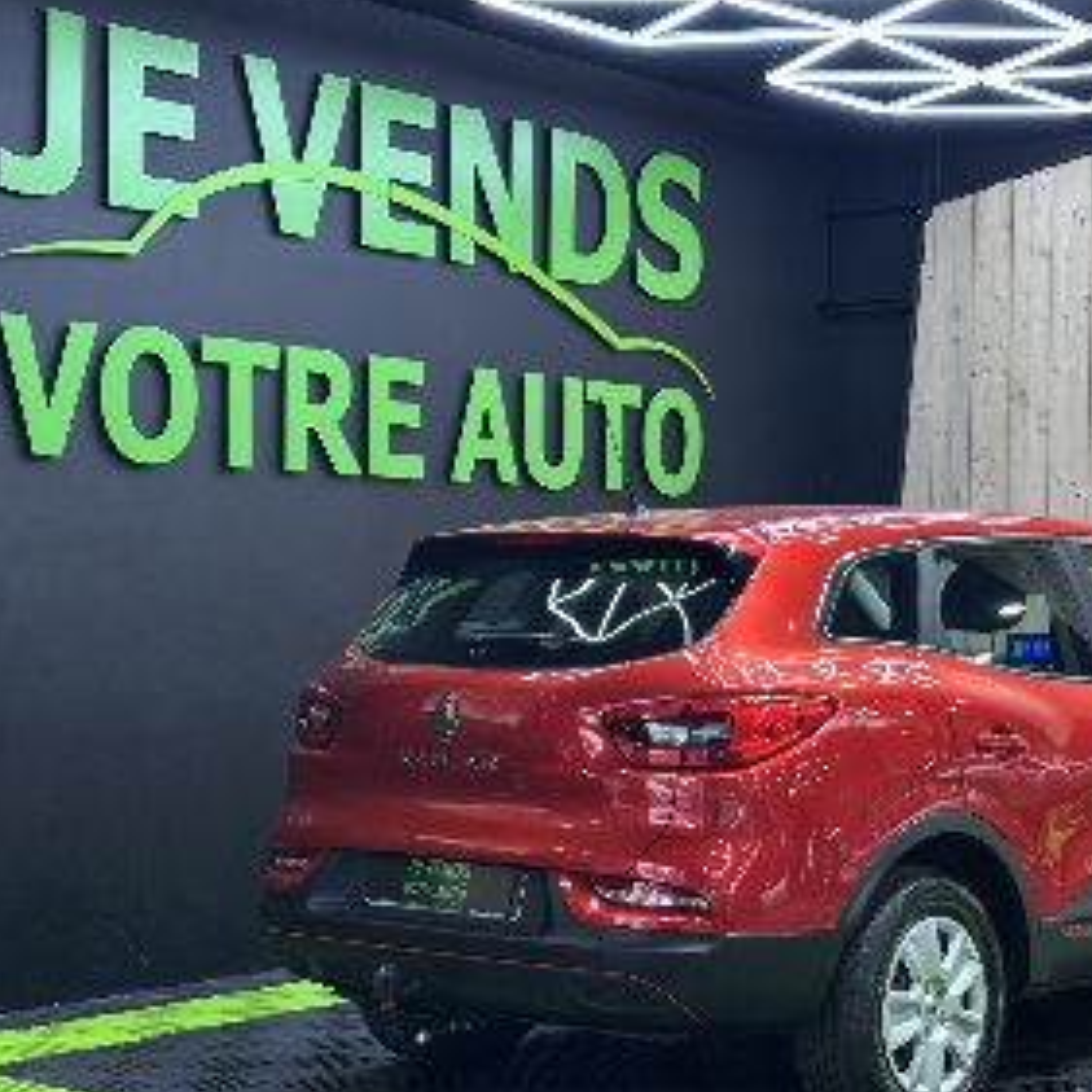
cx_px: 777
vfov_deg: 25.4
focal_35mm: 68
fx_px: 2427
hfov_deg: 25.1
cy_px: 583
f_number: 1.6
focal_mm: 5.96
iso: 25
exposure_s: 1/50
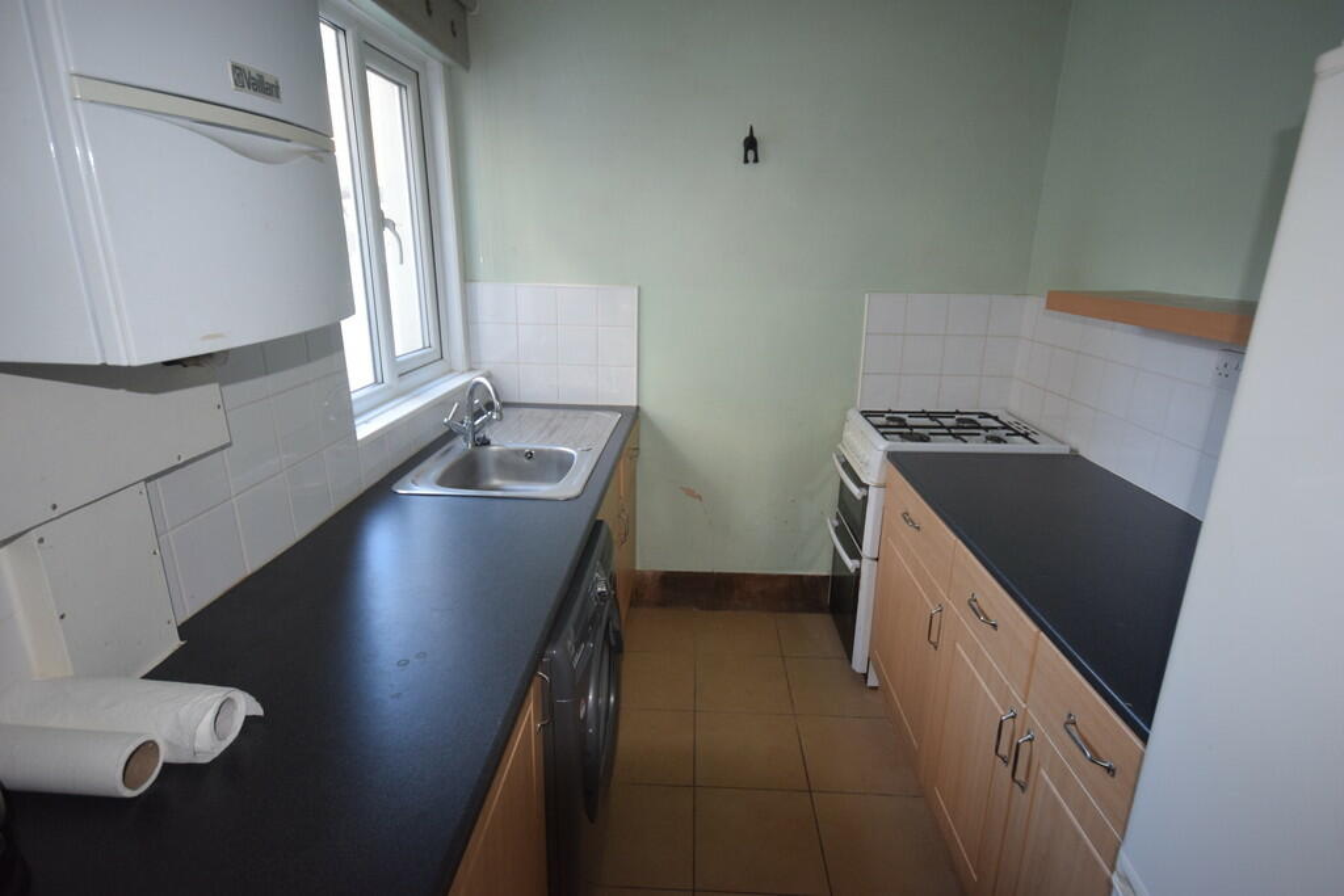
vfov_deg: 67.4
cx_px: 672
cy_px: 448
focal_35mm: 18
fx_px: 672
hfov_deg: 90.0
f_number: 4.5
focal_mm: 12
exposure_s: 1/60
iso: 1000
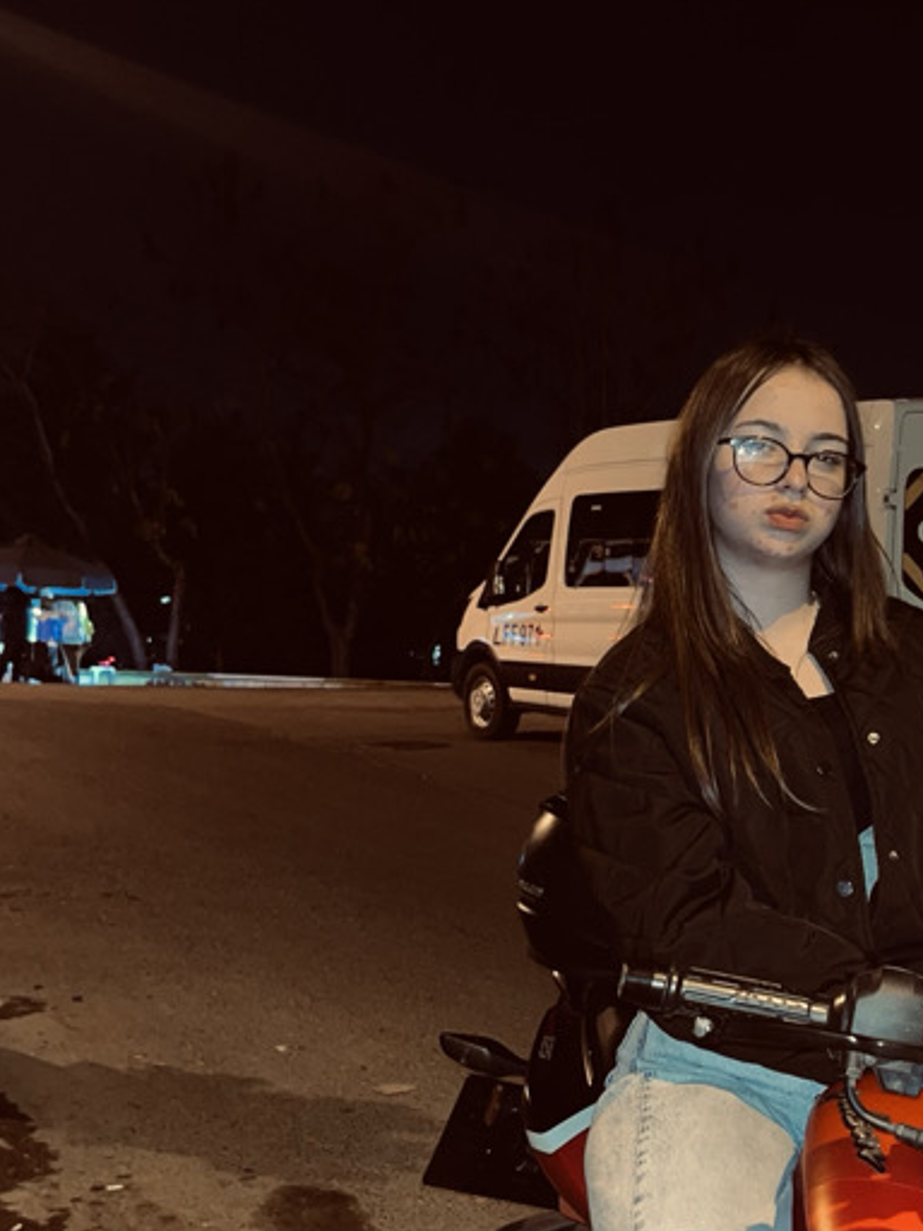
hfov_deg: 27.1
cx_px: 820
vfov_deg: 36.7
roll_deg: +1.2
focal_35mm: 52
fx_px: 1849
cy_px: 753
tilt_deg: -1.3
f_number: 1.6
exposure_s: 1/4
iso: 64
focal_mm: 5.1
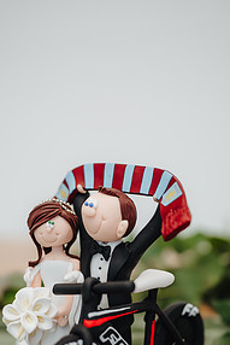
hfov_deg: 24.6
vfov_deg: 35.6
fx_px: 526
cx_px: 104
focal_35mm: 55
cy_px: 248
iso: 100
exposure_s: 1/200
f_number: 1.4
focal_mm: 35
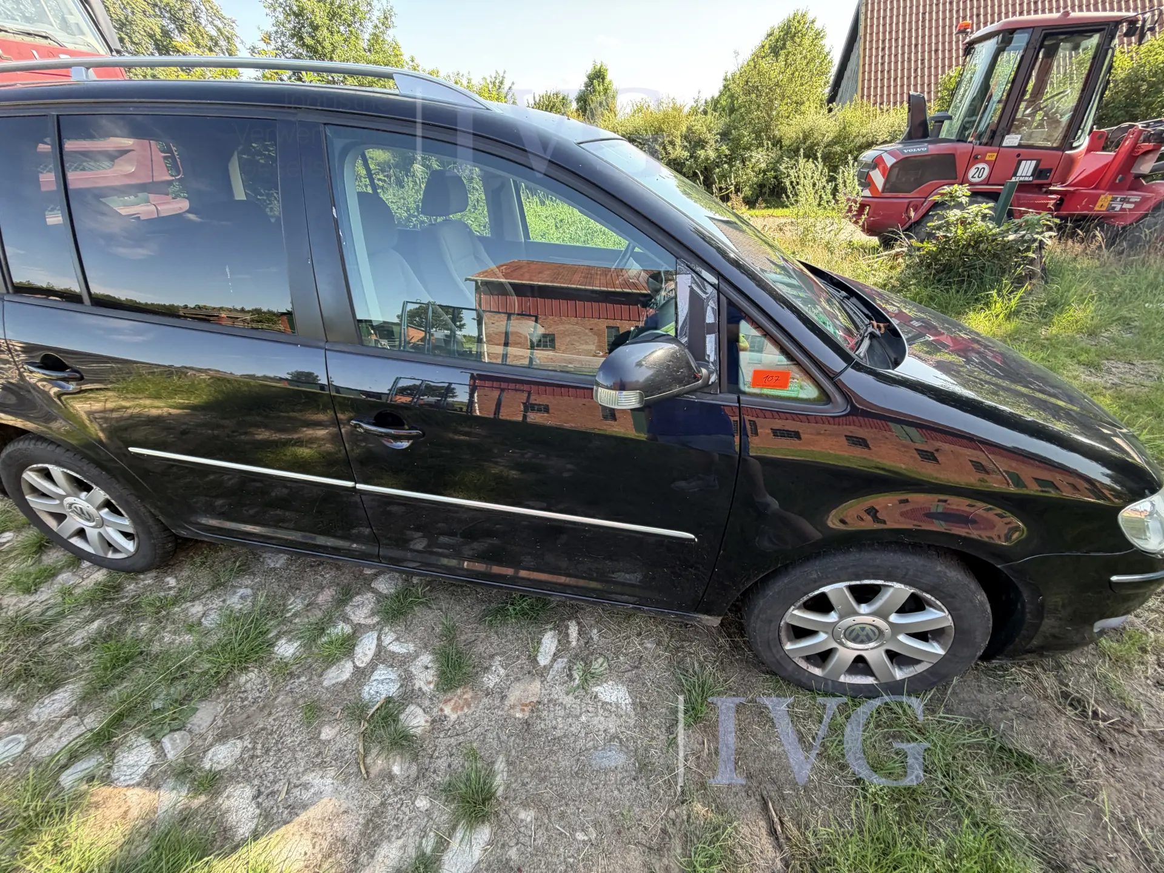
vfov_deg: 85.7
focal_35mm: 14
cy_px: 436
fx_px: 471
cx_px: 582
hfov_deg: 102.1
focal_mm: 2.22
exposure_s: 1/121
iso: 80
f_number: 2.2
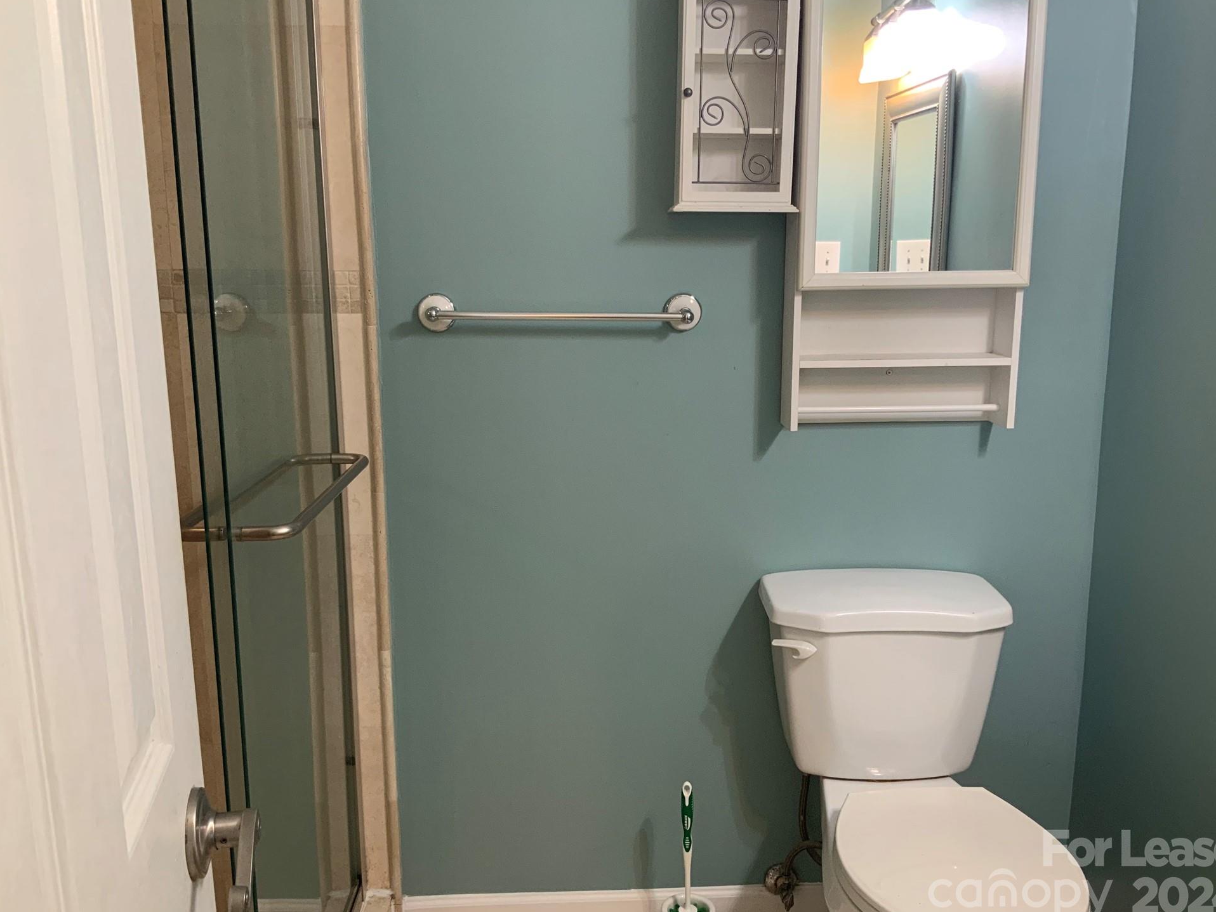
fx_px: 1089
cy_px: 461
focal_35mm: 31
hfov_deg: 58.3
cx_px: 637
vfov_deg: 45.4
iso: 100
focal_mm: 3
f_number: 1.8
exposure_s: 1/60
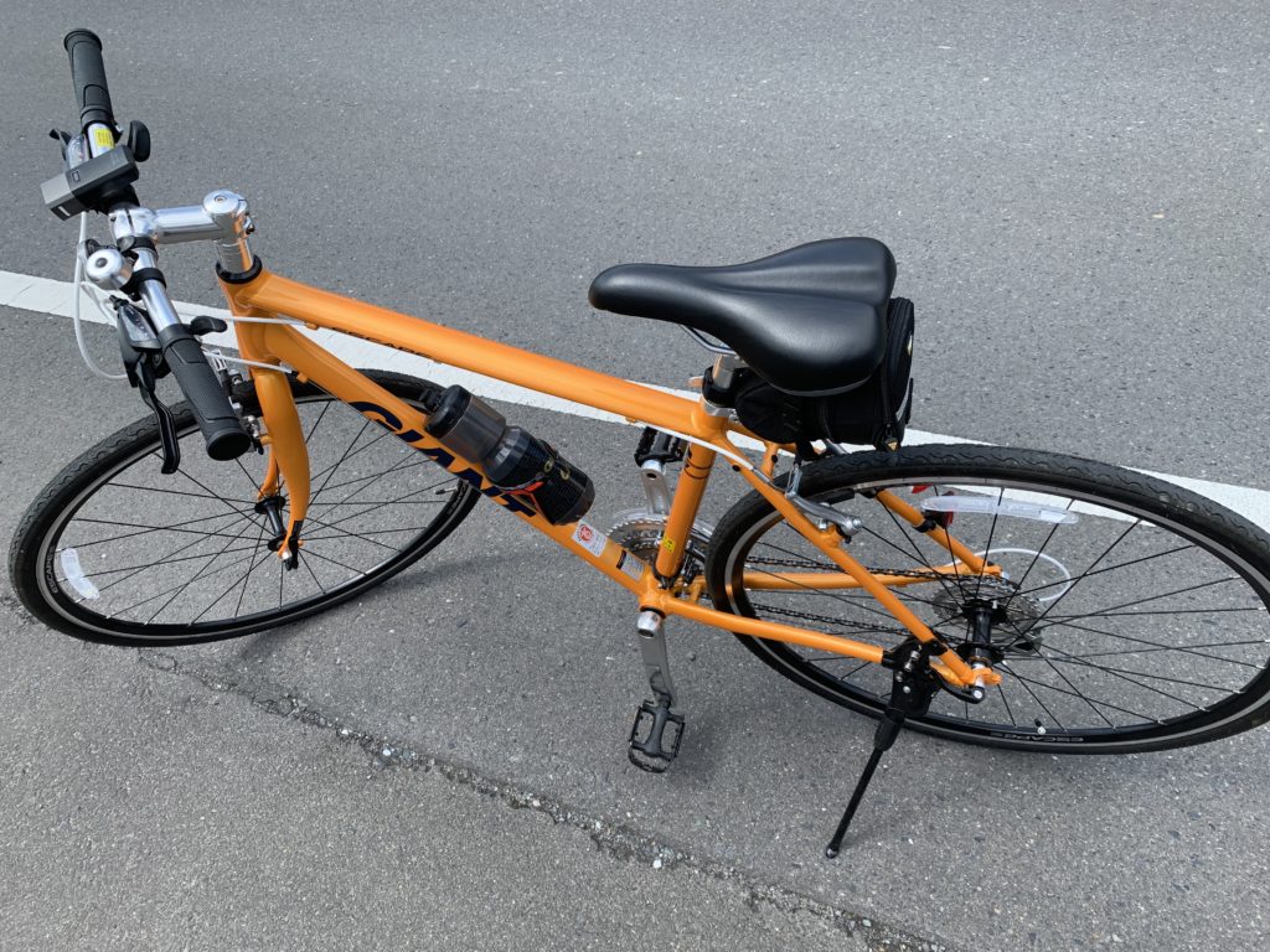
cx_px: 635
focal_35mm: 26
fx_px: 954
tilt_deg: -43.4
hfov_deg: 67.3
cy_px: 476
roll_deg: +7.4
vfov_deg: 53.1
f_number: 1.8
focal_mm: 4.25
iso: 25
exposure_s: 1/754
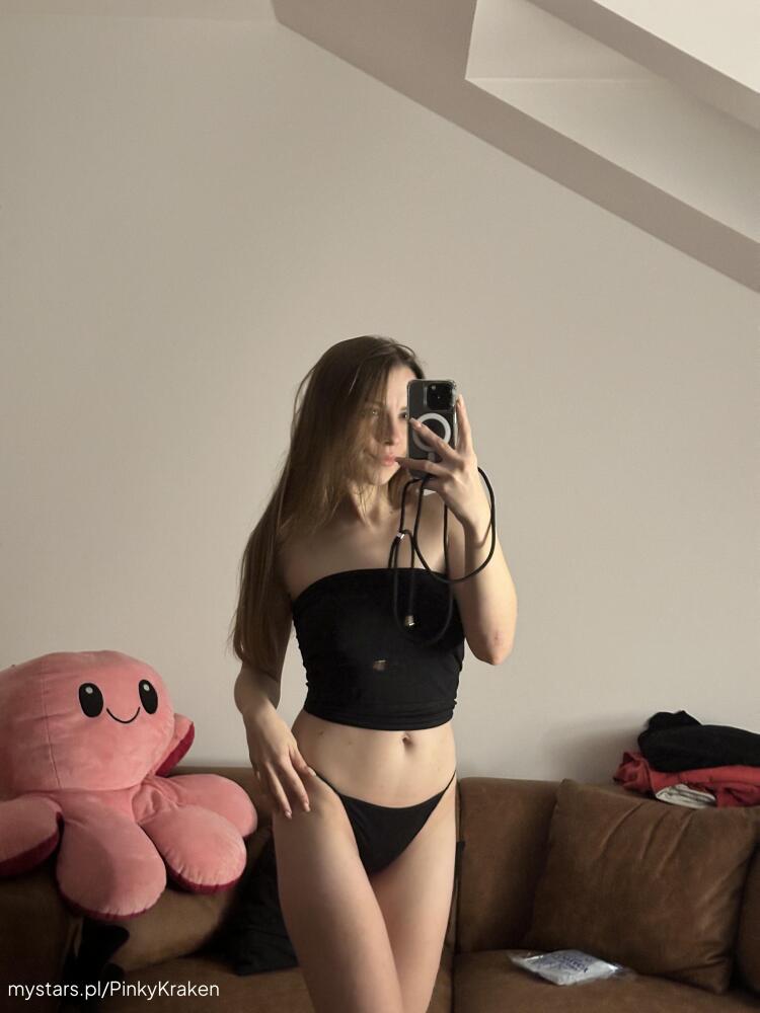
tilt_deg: -8.8
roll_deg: +0.2
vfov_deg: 39.7
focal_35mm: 48
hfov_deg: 30.3
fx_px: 1405
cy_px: 506
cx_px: 380
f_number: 1.78
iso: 640
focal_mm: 6.86
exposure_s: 1/17
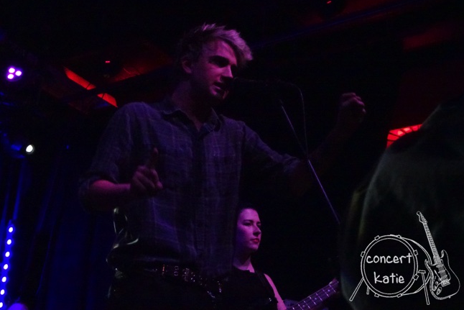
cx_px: 233
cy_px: 136
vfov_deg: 20.3
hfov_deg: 30.1
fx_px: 864
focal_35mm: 67
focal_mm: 10.95
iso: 3200
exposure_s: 1/60
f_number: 4.5
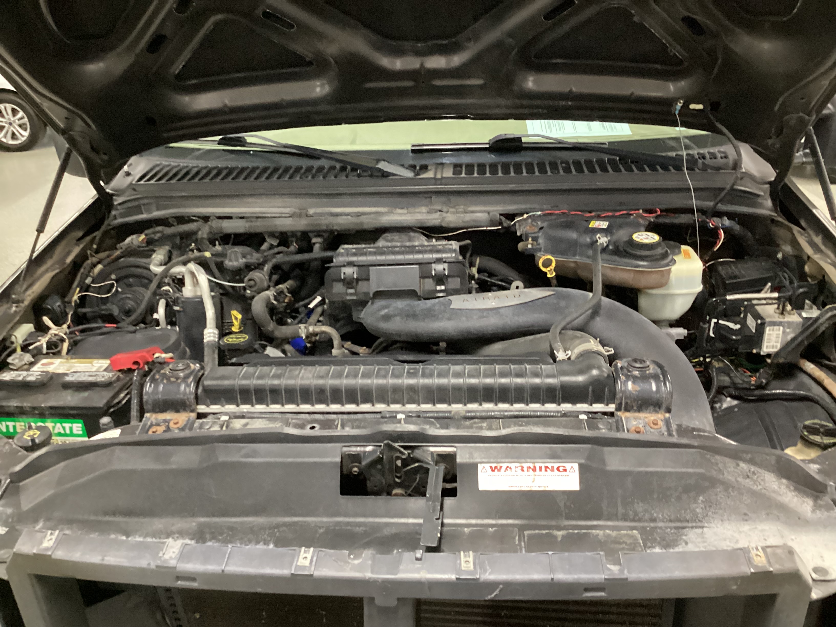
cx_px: 418
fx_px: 749
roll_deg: +3.0
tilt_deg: -25.9
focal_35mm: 31
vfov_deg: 45.4
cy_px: 314
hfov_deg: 58.4
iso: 640
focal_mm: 3.3
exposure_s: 1/30
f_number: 2.4
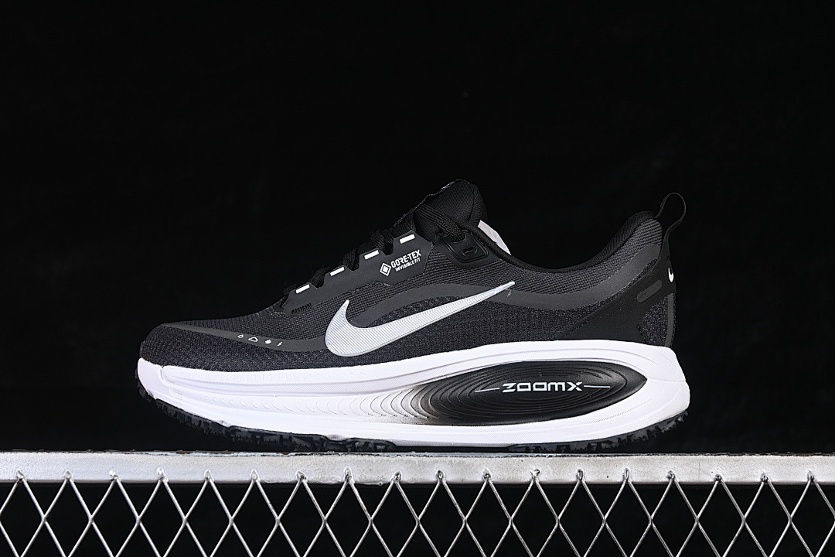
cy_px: 278
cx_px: 418
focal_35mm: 75
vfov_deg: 18.2
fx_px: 1739
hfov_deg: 27.0
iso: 160
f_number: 6.3
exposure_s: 1/60
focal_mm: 50
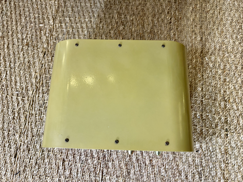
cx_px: 122
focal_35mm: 26
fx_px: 183
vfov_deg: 53.1
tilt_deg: -73.5
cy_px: 91
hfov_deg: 67.3
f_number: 1.6
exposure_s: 1/51
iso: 400
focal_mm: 5.96
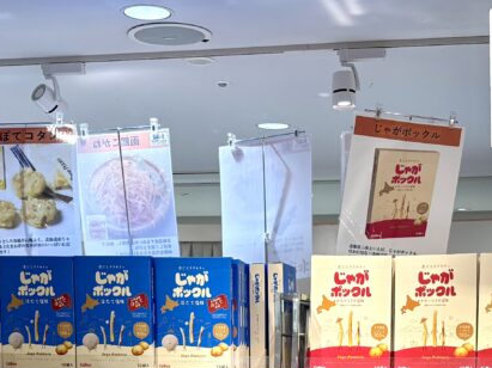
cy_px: 440
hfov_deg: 24.1
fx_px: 1151
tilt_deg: -4.6
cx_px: 278
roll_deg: -0.2
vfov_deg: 17.4
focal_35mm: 81
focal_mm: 5.96
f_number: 1.6
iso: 50
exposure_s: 1/120
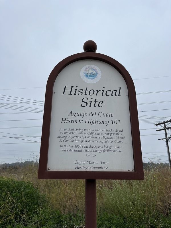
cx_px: 86
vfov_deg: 67.3
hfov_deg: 53.1
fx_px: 171
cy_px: 114
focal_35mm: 26
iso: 50
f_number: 1.6
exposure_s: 1/2024
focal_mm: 5.1
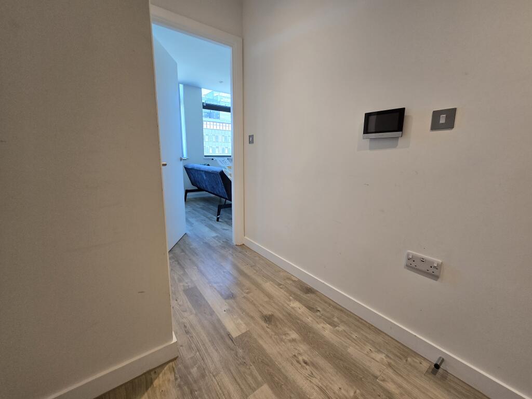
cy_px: 200
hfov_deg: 106.2
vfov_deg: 89.9
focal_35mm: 13
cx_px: 266
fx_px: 200
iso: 100
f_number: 2.2
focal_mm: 2.2
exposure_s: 1/60
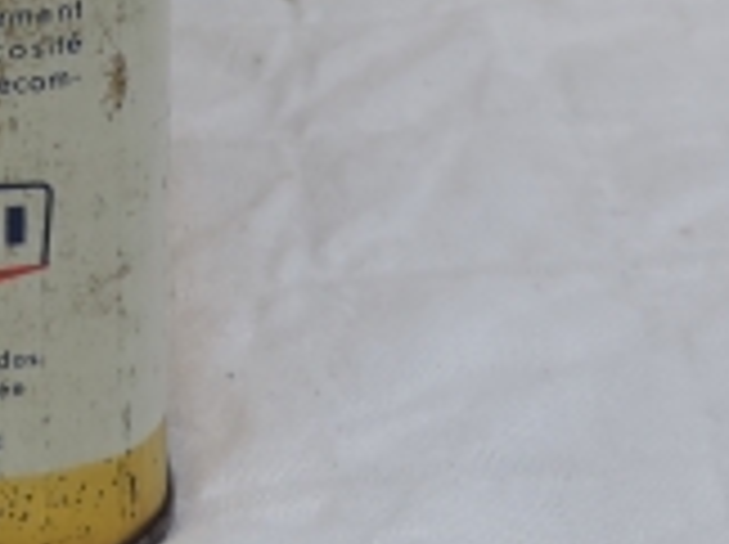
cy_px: -315
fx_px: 1872
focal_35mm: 89
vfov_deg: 15.1
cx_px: -40
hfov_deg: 21.1
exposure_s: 1/320
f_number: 3
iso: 80
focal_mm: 4.3
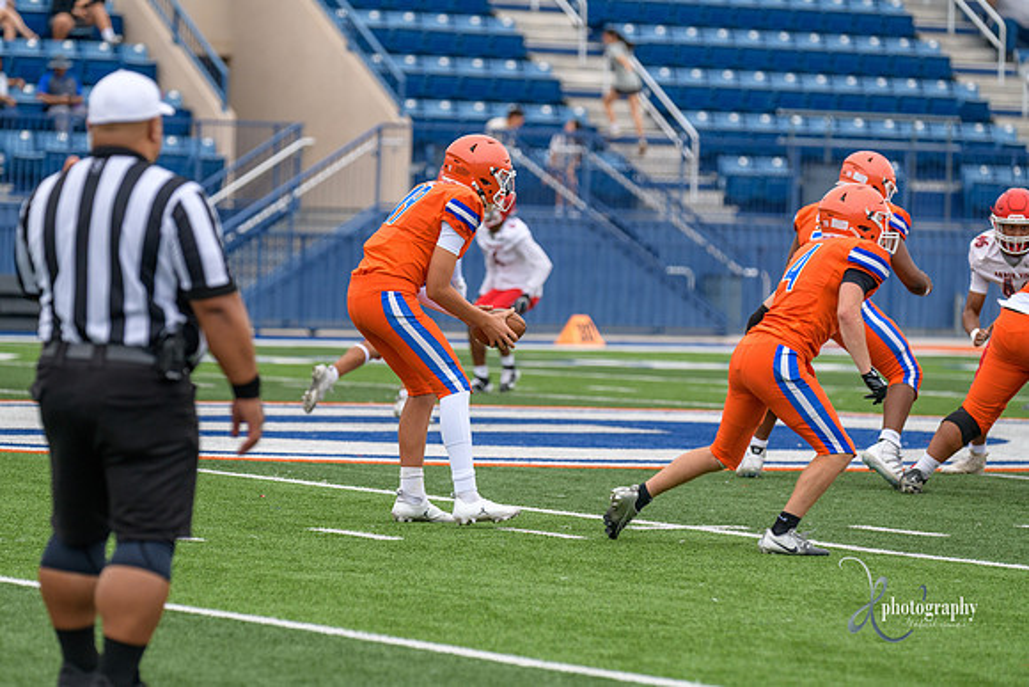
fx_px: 6004
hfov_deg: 9.8
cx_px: 514
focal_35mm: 210
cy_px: 344
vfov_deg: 6.5
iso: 360
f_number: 3.5
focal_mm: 210
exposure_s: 1/1000
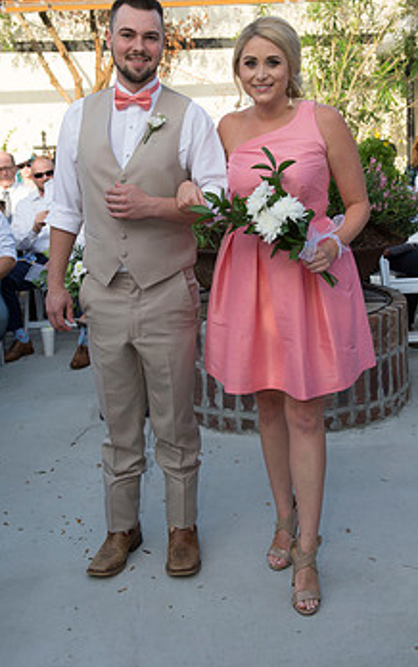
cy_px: 286
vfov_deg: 40.2
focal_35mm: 50
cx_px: 220
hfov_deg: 25.9
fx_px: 910
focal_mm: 38
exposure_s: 1/800
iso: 500
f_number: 5.6
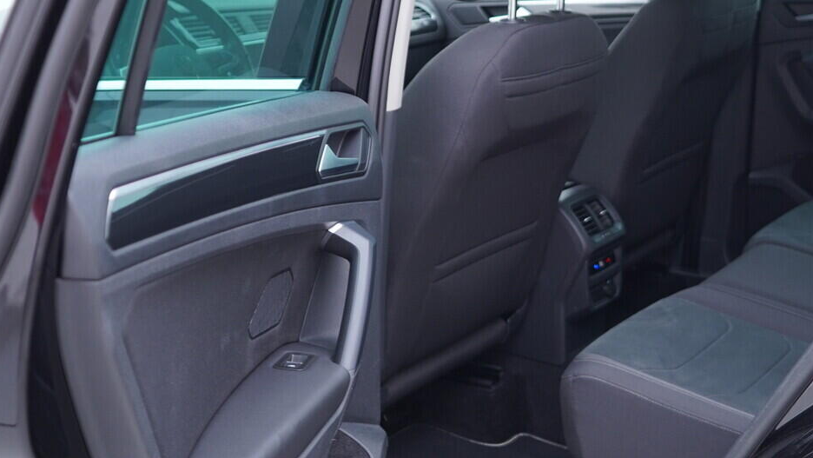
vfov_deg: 20.7
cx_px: 537
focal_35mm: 58
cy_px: 167
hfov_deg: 35.7
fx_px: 1251
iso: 250
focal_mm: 24
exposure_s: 1/40
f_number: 2.8
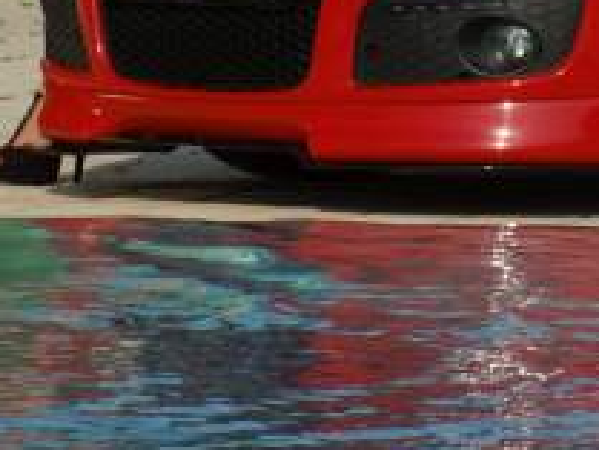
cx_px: 848
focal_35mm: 990
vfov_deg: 1.5
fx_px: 17141
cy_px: -483
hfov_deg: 2.0
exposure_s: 1/640
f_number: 9
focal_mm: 140
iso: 800
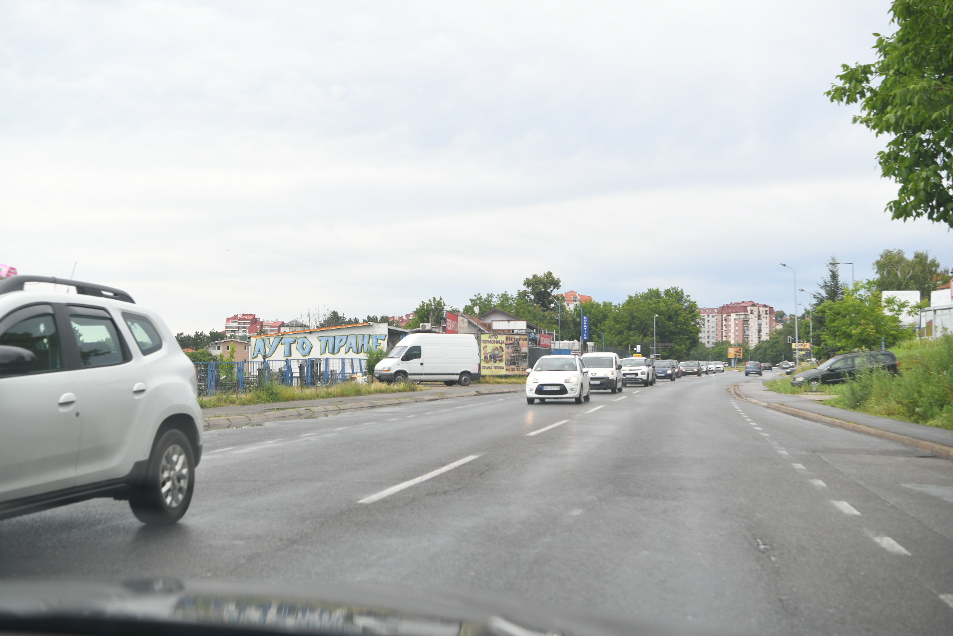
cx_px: 469
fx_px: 1112
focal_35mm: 42
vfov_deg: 31.9
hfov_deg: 46.4
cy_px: 332
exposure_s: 1/1000
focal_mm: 40
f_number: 4
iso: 320
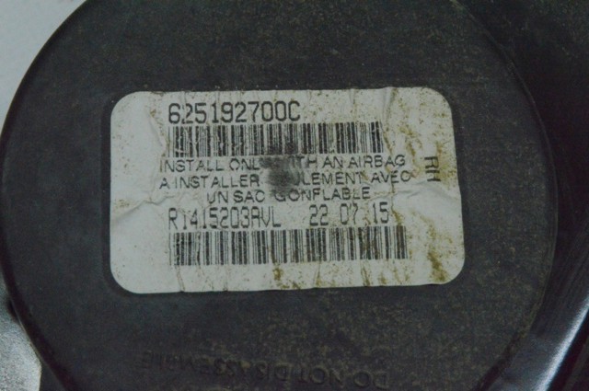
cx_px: 294
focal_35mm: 82
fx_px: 1348
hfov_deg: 24.6
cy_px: 196
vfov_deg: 16.5
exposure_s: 1/80
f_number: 36
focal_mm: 55
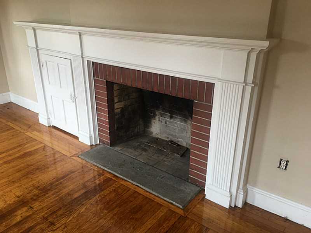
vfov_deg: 48.2
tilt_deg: -22.3
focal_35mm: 29
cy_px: 116
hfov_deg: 61.7
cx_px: 156
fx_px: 261
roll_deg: -1.0
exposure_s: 1/30
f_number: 2.2
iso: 32
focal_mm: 4.15
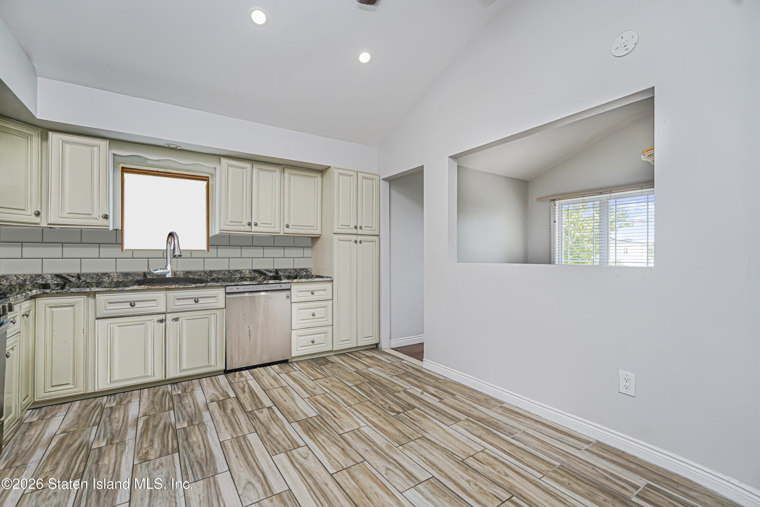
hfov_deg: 96.7
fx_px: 338
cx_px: 380
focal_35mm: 16
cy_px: 254
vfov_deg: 73.8
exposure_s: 1/30
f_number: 4
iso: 100
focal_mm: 16
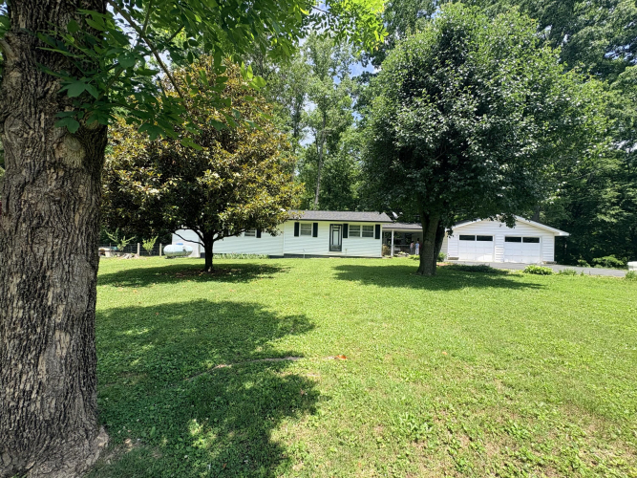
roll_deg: -1.1
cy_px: 239
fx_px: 258
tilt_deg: +1.5
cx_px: 318
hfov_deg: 102.1
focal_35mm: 14
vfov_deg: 85.7
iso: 40
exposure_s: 1/756
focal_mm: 2.22
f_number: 2.2
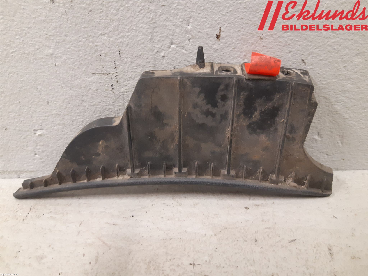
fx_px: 276
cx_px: 184
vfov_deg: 53.1
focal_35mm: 26
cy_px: 138
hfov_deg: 67.3
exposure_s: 1/33
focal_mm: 3.93
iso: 200
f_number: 1.7
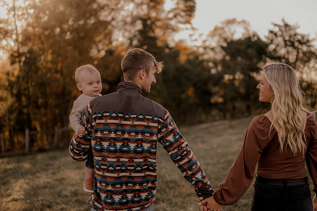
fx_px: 440
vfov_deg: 27.0
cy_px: 106
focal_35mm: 50
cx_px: 158
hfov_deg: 39.6
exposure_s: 1/1250
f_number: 1.8
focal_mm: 50
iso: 250
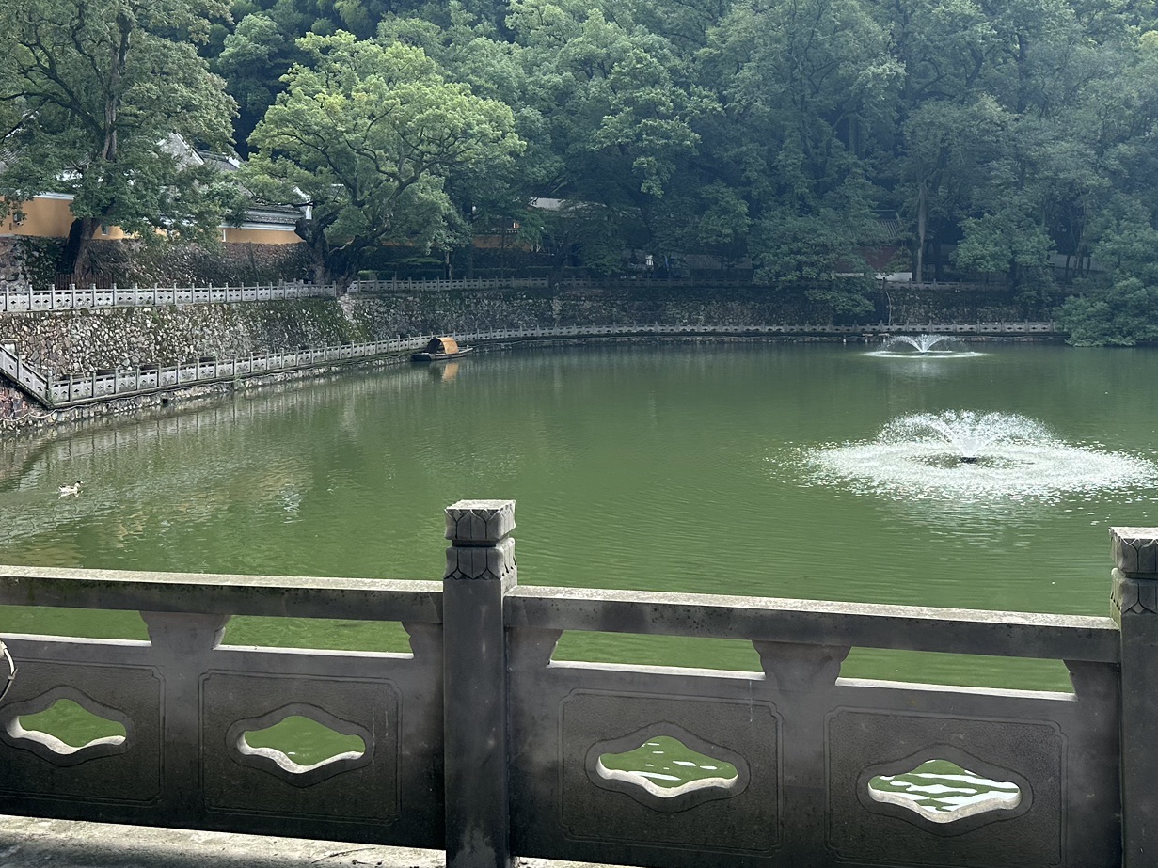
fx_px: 1305
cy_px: 263
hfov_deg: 47.8
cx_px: 623
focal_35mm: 39
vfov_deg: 36.3
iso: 80
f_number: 1.78
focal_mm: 6.86
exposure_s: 1/943
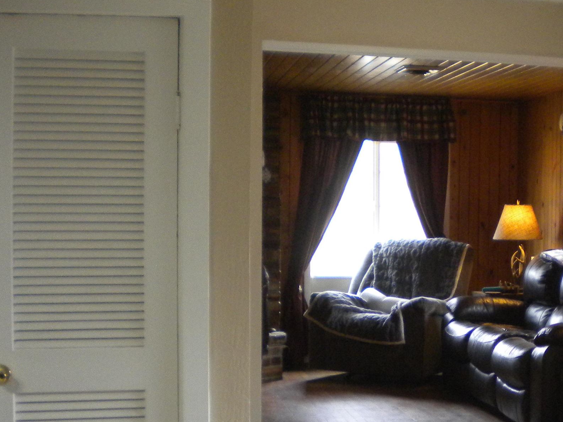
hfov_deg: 27.4
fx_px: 1106
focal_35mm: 68
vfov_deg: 21.5
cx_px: 523
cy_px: 288
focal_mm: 6.3
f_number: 3.1
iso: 377
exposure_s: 1/56.4
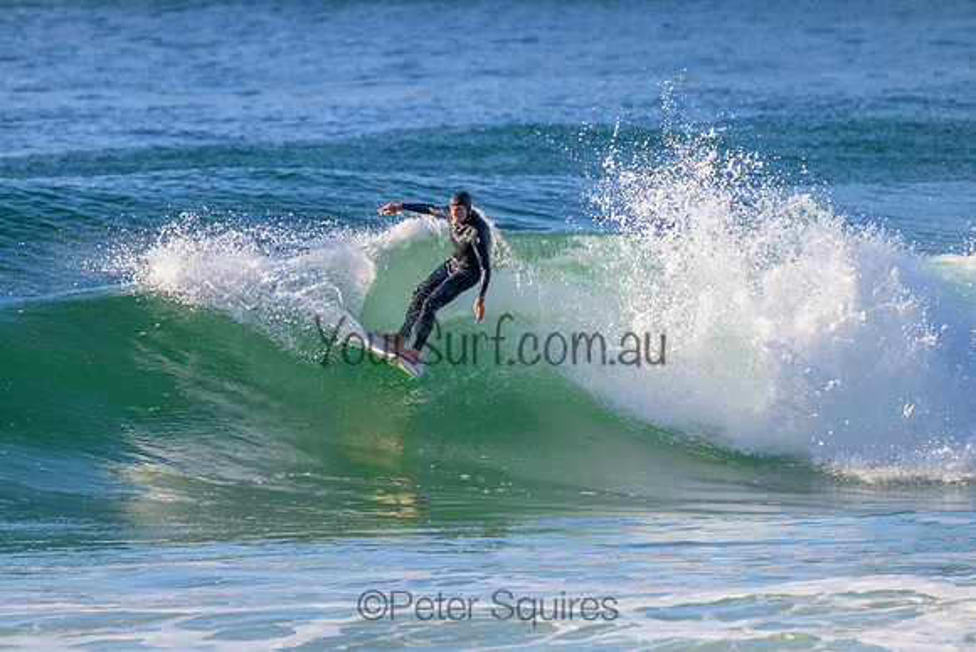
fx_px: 21693
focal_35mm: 800
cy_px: 326
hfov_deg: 2.6
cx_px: 488
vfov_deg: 1.7
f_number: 11
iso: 1400
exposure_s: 1/1250
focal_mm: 800
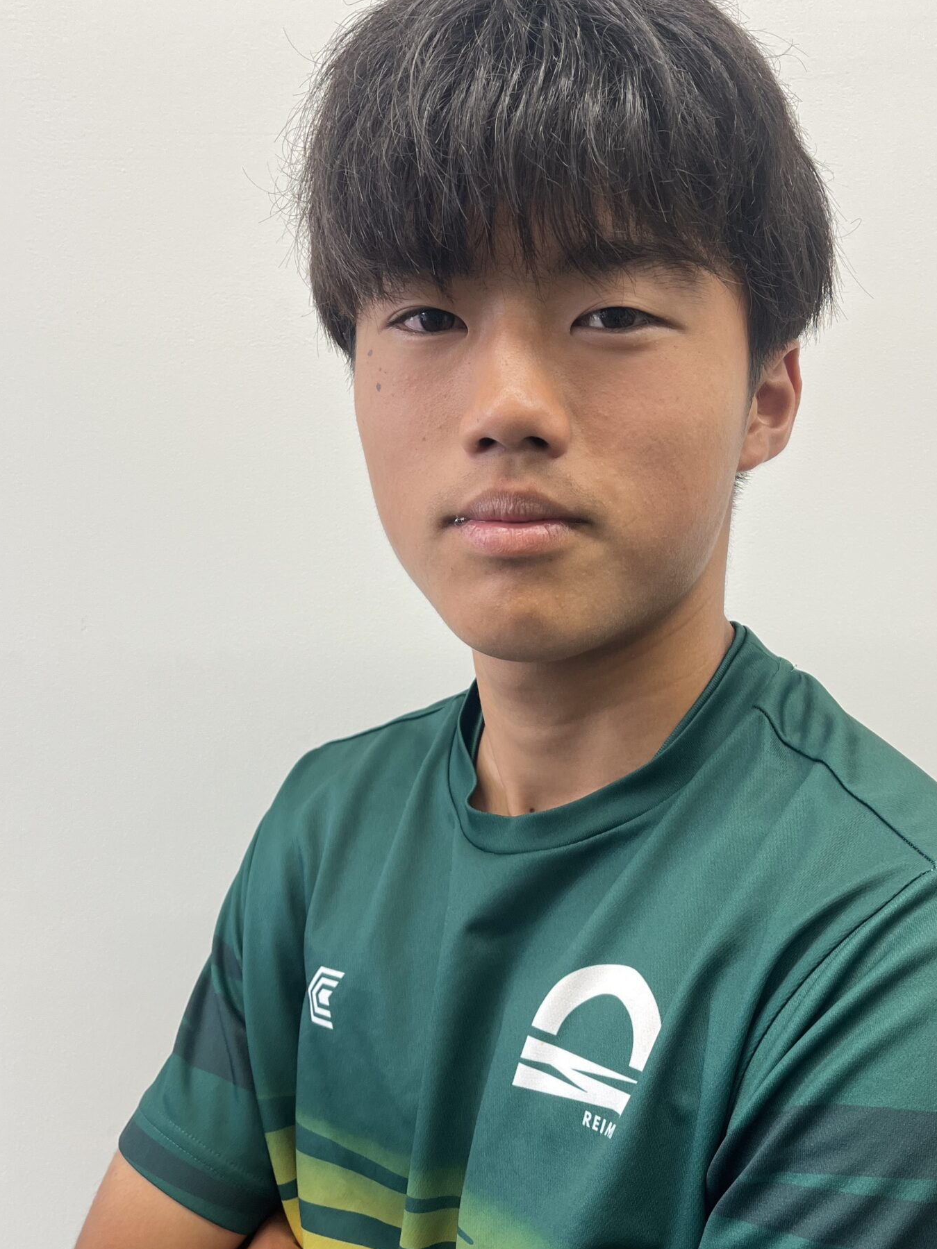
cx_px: 547
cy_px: 692
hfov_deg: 38.6
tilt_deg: -8.0
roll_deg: -0.1
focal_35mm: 37
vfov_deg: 50.0
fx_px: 1336
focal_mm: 5.1
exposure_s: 1/122
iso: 100
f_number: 1.6
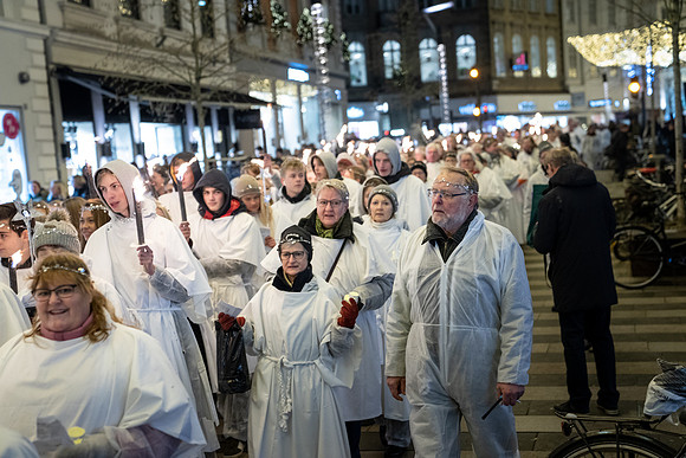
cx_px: 343
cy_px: 229
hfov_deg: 35.0
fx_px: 1086
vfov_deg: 23.8
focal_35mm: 57
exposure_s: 1/125
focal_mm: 57
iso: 3200
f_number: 2.8
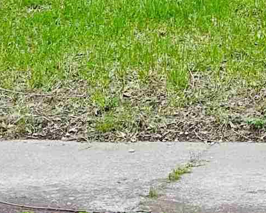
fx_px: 2354
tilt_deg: +1.7
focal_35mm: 299
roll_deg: -0.4
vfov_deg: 5.0
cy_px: -398
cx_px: 503
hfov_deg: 6.3
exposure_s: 1/903
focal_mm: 6.86
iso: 80
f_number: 1.78
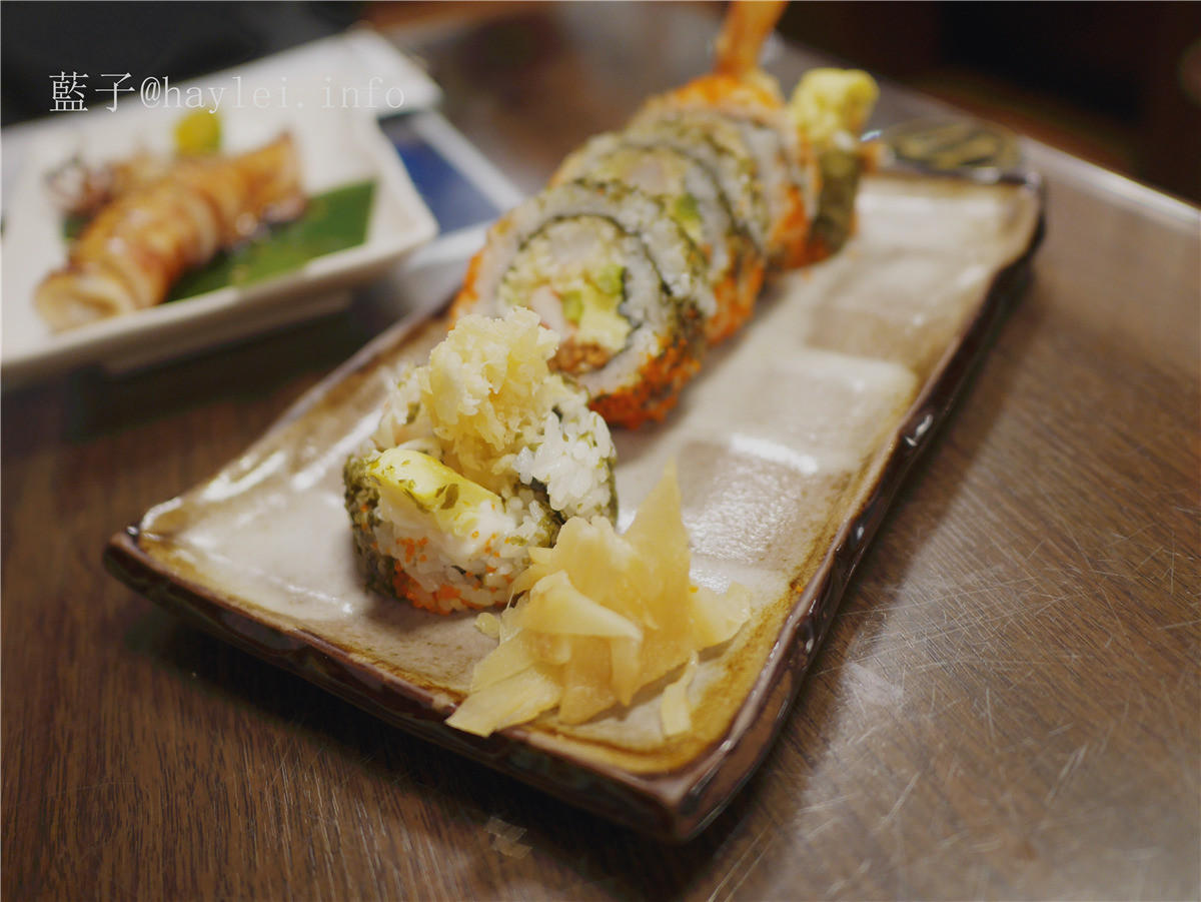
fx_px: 1041
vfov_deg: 46.8
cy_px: 451
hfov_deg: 59.9
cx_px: 600
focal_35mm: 30
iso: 250
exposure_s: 1/60
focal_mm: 15
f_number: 1.7
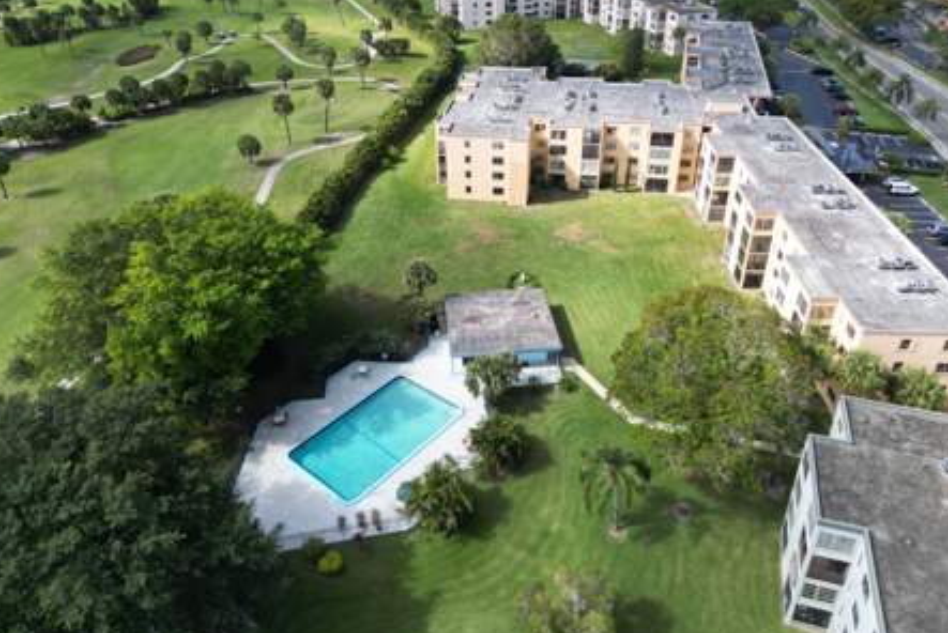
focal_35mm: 27
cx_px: 479
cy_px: 260
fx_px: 711
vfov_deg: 47.8
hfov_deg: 67.3
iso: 130
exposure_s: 1/2000
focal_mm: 6.72
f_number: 1.7
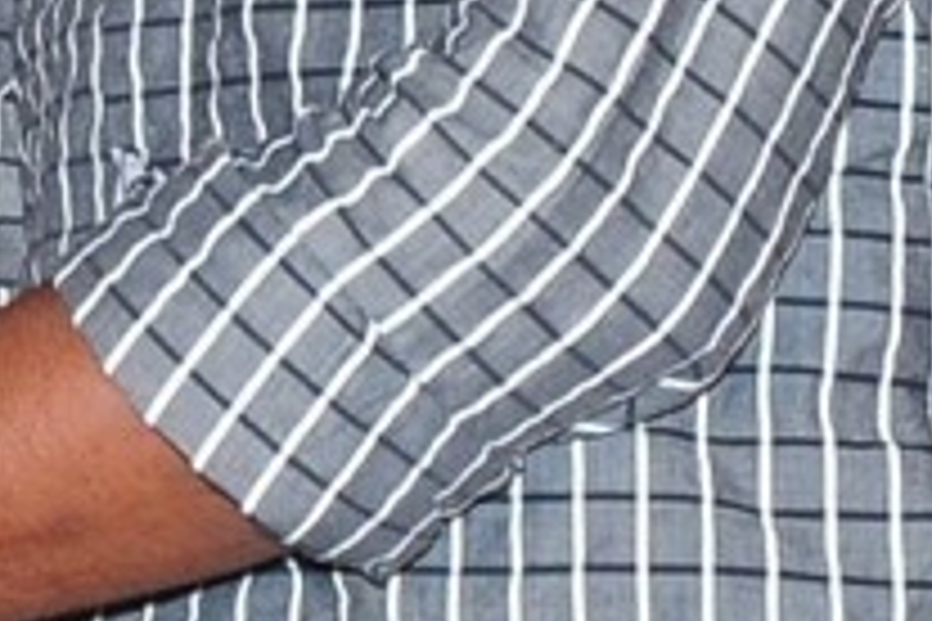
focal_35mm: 694
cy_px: -628
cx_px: -707
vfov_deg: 2.0
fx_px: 17965
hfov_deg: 3.0
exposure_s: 1/125
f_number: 8
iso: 500
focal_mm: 80
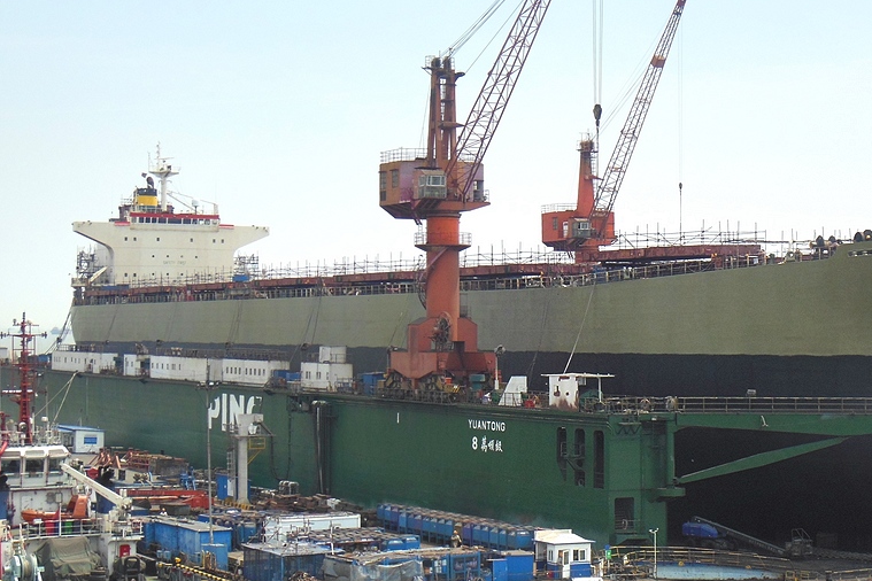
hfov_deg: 25.3
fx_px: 1938
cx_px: 551
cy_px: 247
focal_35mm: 80
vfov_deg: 17.1
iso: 125
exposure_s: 1/1250
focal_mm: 10.2
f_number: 4.1
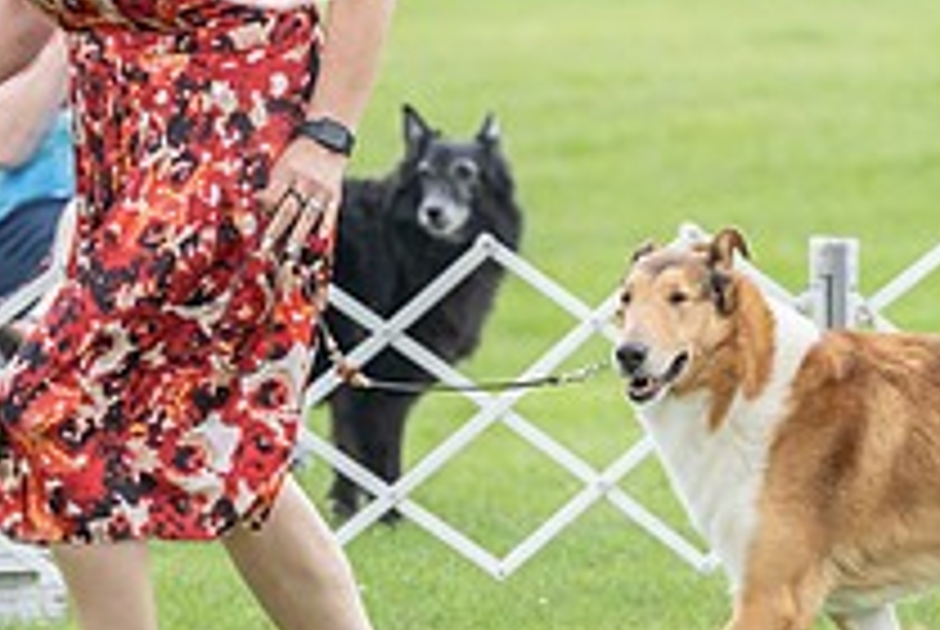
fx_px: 11165
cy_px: 88
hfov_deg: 4.8
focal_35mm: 427
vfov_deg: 3.2
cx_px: 814
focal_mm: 154
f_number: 4.5
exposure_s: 1/400
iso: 400
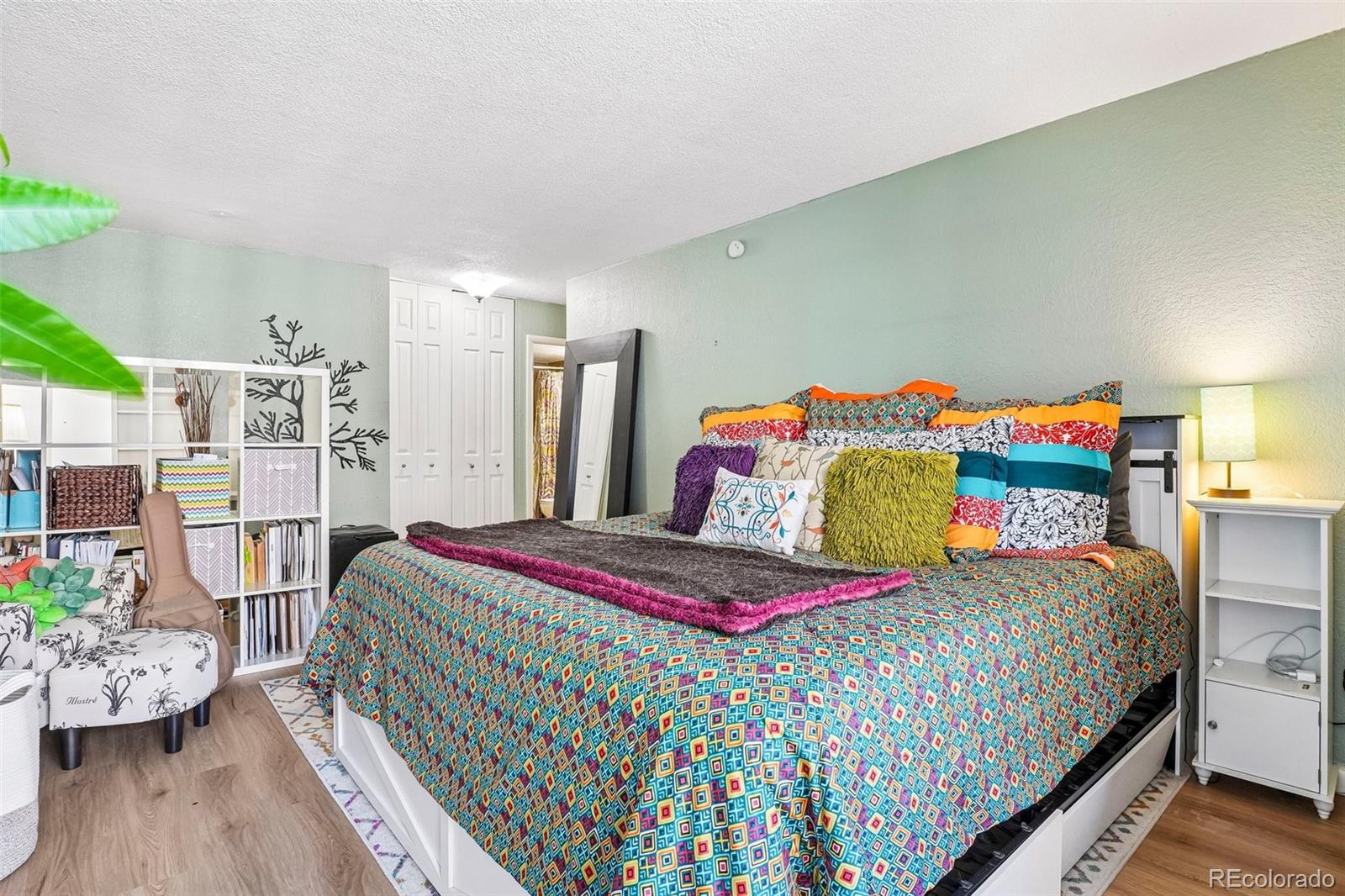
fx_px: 616
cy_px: 448
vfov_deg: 72.0
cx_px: 672
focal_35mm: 16
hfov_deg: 95.0
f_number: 8
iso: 500
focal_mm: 11
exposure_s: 1/6
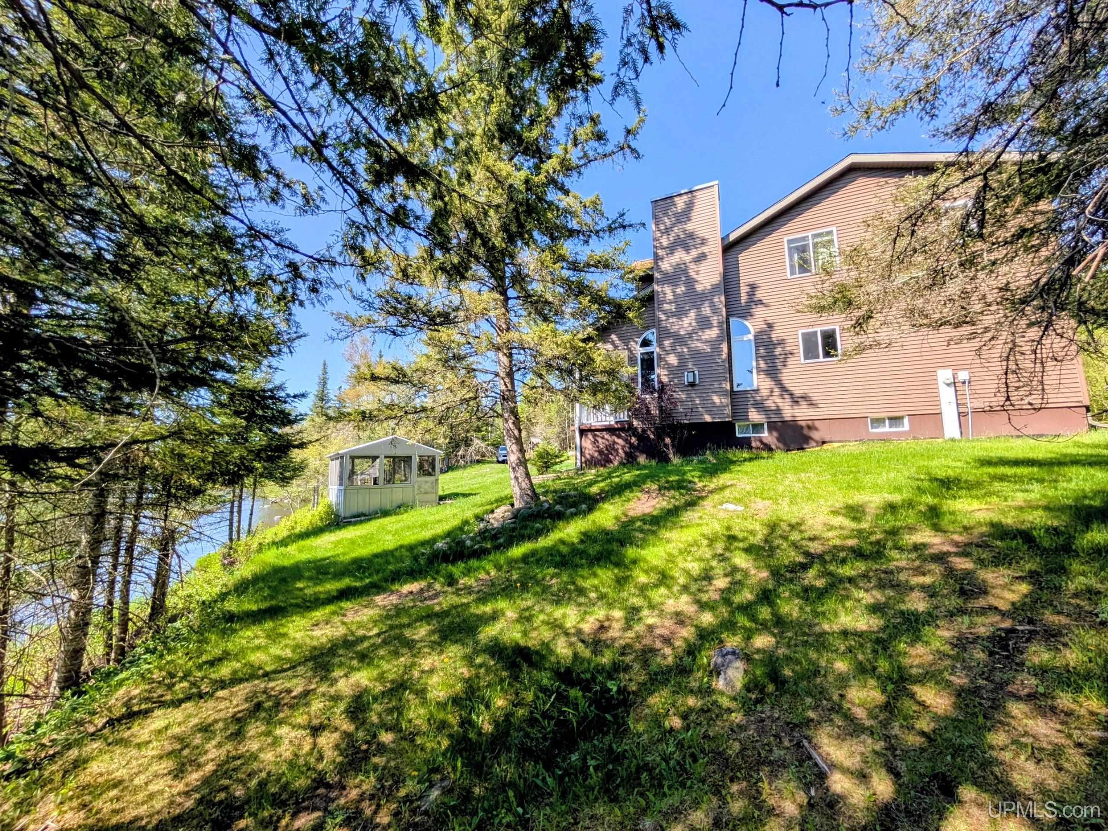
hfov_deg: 110.5
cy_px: 416
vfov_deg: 94.5
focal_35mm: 12
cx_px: 554
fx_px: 384
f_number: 1.7
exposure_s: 1/1300
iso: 48
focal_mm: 2.02
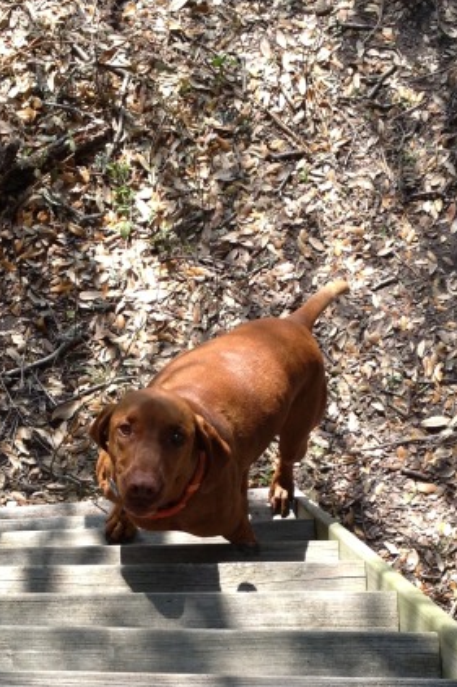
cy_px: 580
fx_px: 1753
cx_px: 125
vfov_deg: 21.8
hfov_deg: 14.8
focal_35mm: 92
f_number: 2.4
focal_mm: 4.28
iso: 64
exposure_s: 1/593
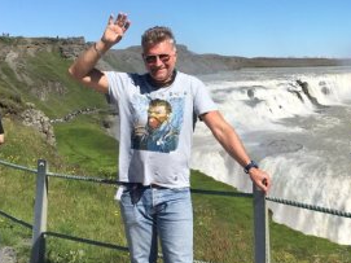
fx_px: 456
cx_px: 247
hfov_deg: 41.3
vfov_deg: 31.6
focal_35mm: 45
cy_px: 69
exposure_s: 1/1923
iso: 25
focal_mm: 4.15
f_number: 2.2
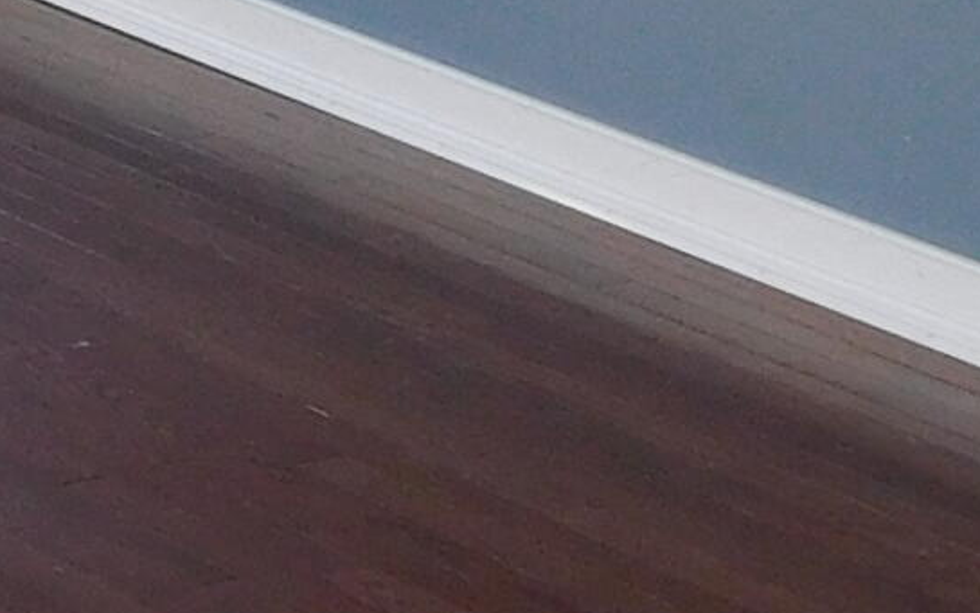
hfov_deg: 11.0
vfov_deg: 7.3
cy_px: -444
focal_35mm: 175
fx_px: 4675
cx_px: -876
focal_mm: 5.3
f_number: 3.2
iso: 220
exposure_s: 1/30
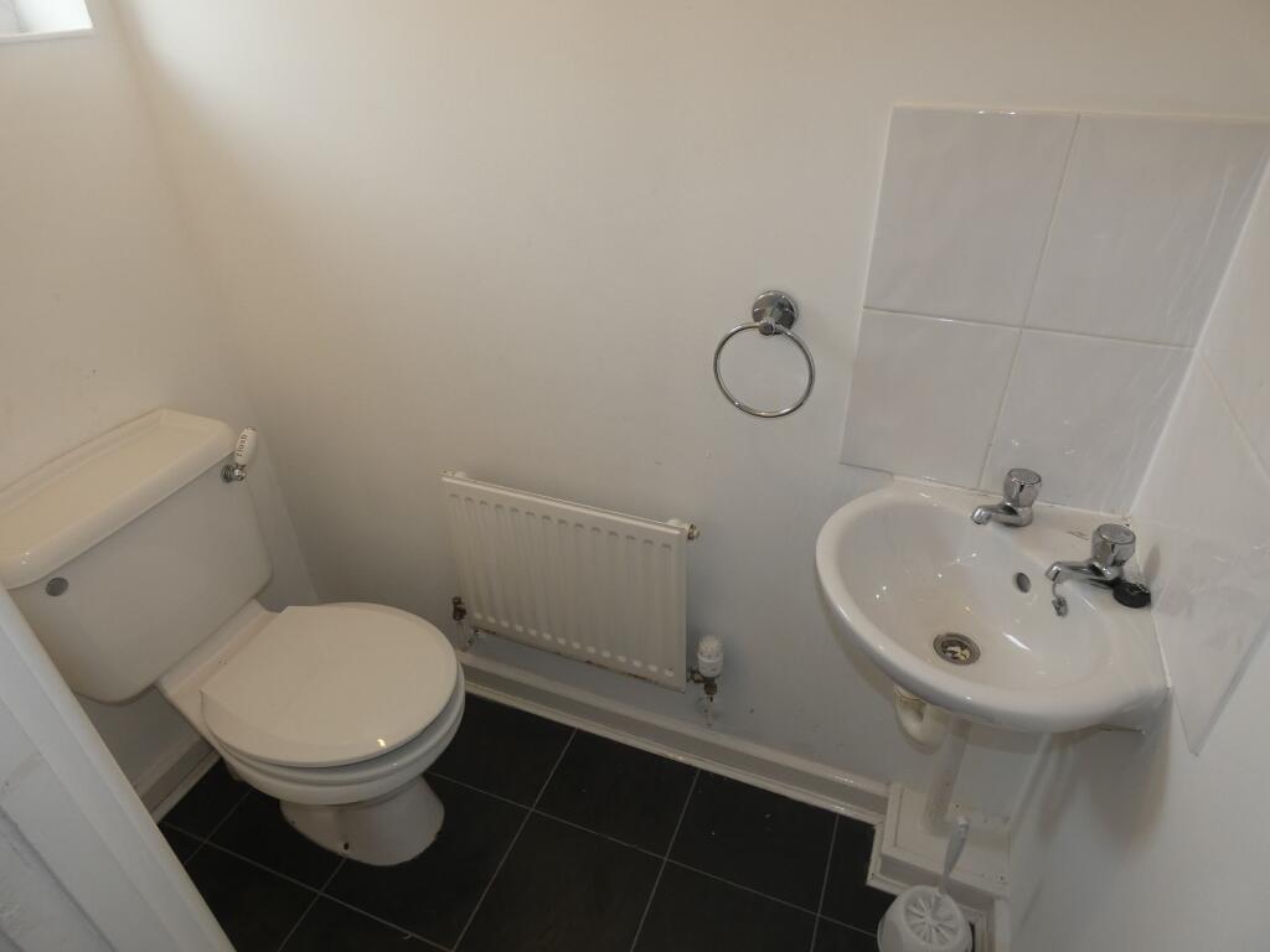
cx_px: 635
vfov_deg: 66.0
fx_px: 734
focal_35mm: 20
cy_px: 476
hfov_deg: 81.7
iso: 100
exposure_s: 1/60
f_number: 2.8
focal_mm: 3.6
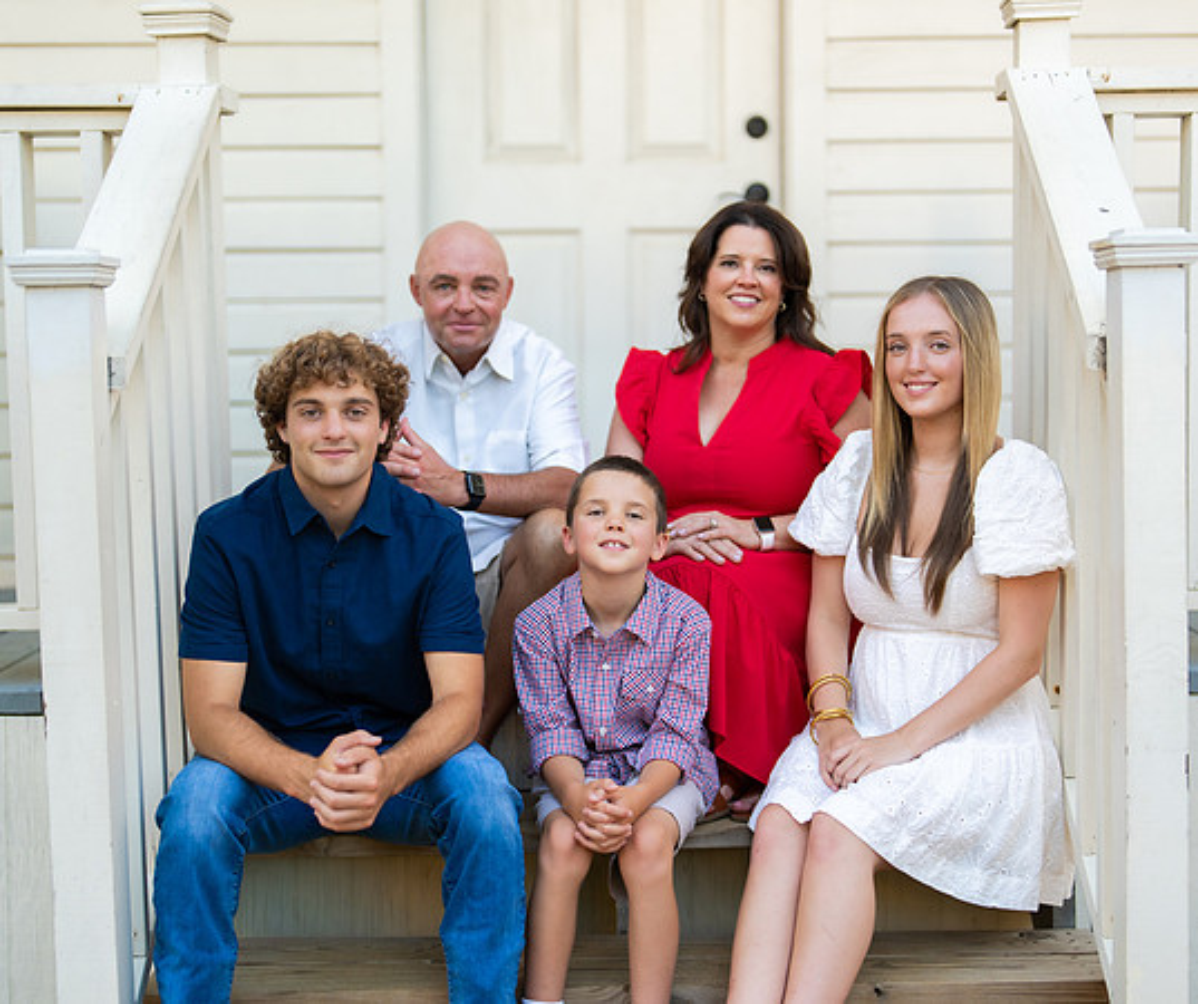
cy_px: 502
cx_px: 641
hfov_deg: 31.8
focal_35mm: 58
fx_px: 2101
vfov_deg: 26.9
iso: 200
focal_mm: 50
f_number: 1.2
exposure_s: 1/1250
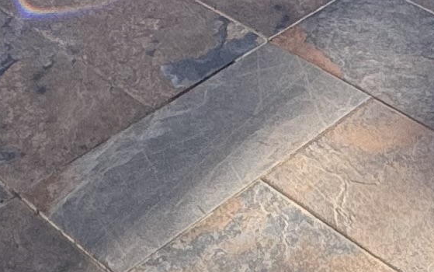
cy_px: -622
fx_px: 1266
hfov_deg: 19.0
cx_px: 406
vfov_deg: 9.1
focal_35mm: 107
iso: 40
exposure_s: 1/285
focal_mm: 2.22
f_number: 2.2
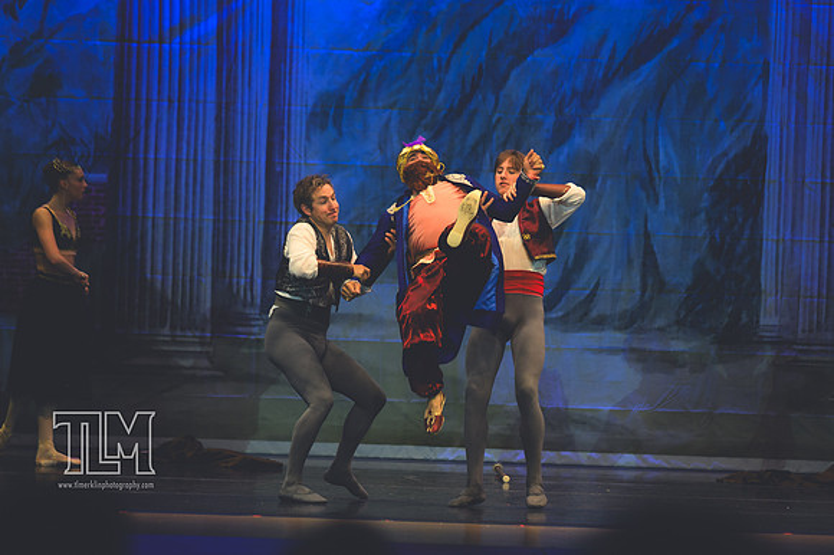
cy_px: 278
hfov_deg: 8.9
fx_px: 5371
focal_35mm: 232
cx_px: 417
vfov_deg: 5.9
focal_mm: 155
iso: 800
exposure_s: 1/500
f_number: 2.8
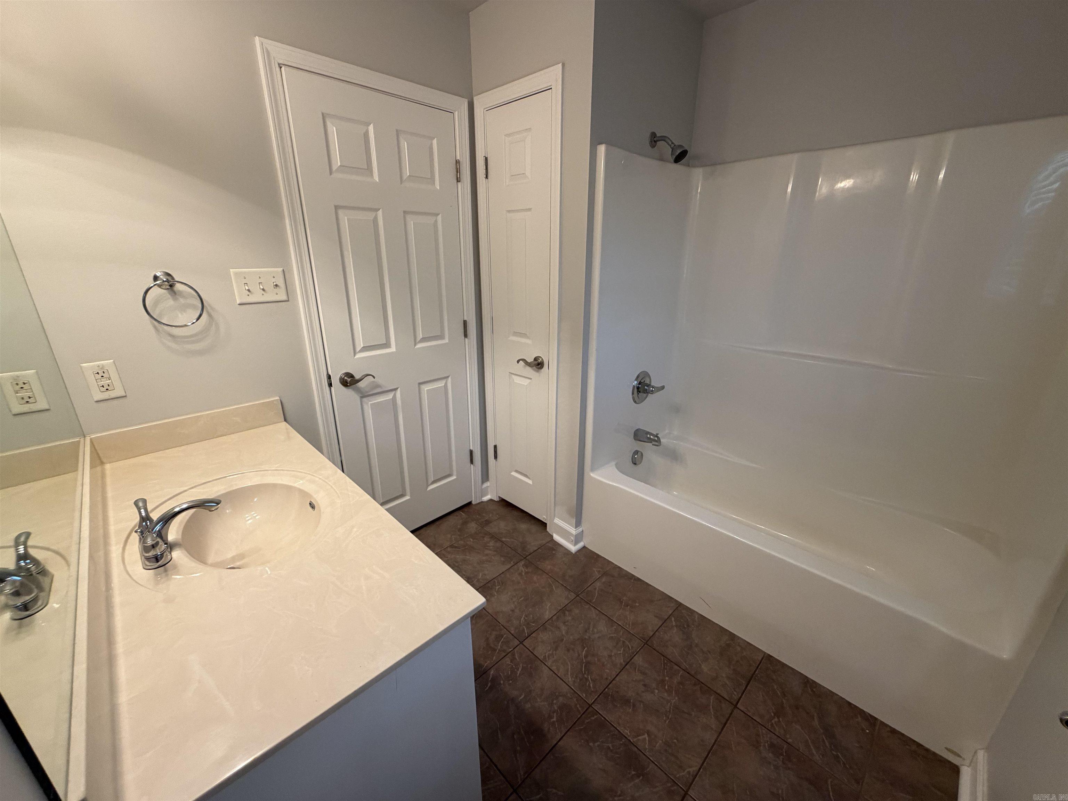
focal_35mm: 14
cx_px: 534
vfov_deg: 85.7
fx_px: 432
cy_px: 400
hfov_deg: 102.1
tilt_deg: -19.4
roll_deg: +0.9
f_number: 2.2
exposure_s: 1/60
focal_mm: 2.22
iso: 200
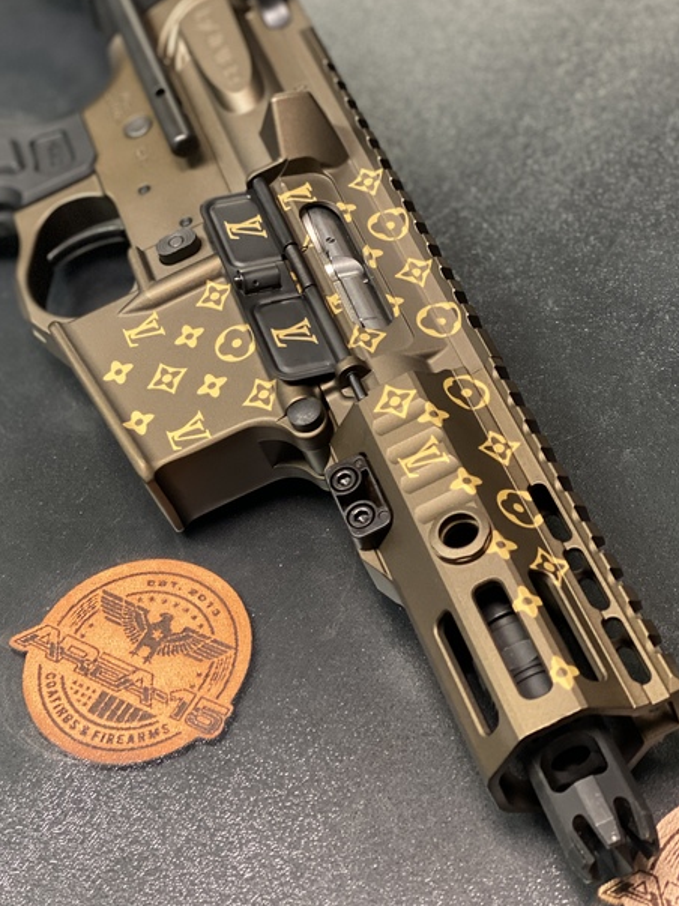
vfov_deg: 28.1
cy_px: 332
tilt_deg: -46.1
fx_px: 1805
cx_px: 281
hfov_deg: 21.3
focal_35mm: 69
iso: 250
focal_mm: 6
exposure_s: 1/40
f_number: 2
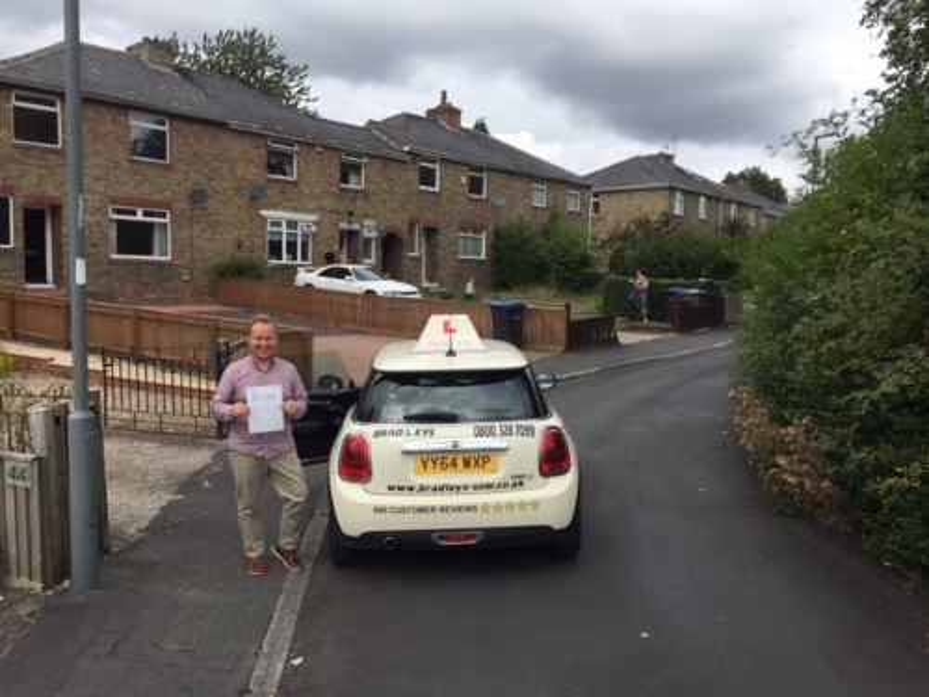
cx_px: 464
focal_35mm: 29
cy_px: 348
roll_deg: -1.5
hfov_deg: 61.7
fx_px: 778
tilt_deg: -7.0
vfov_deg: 48.2
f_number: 2.2
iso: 32
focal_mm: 4.15
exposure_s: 1/1412
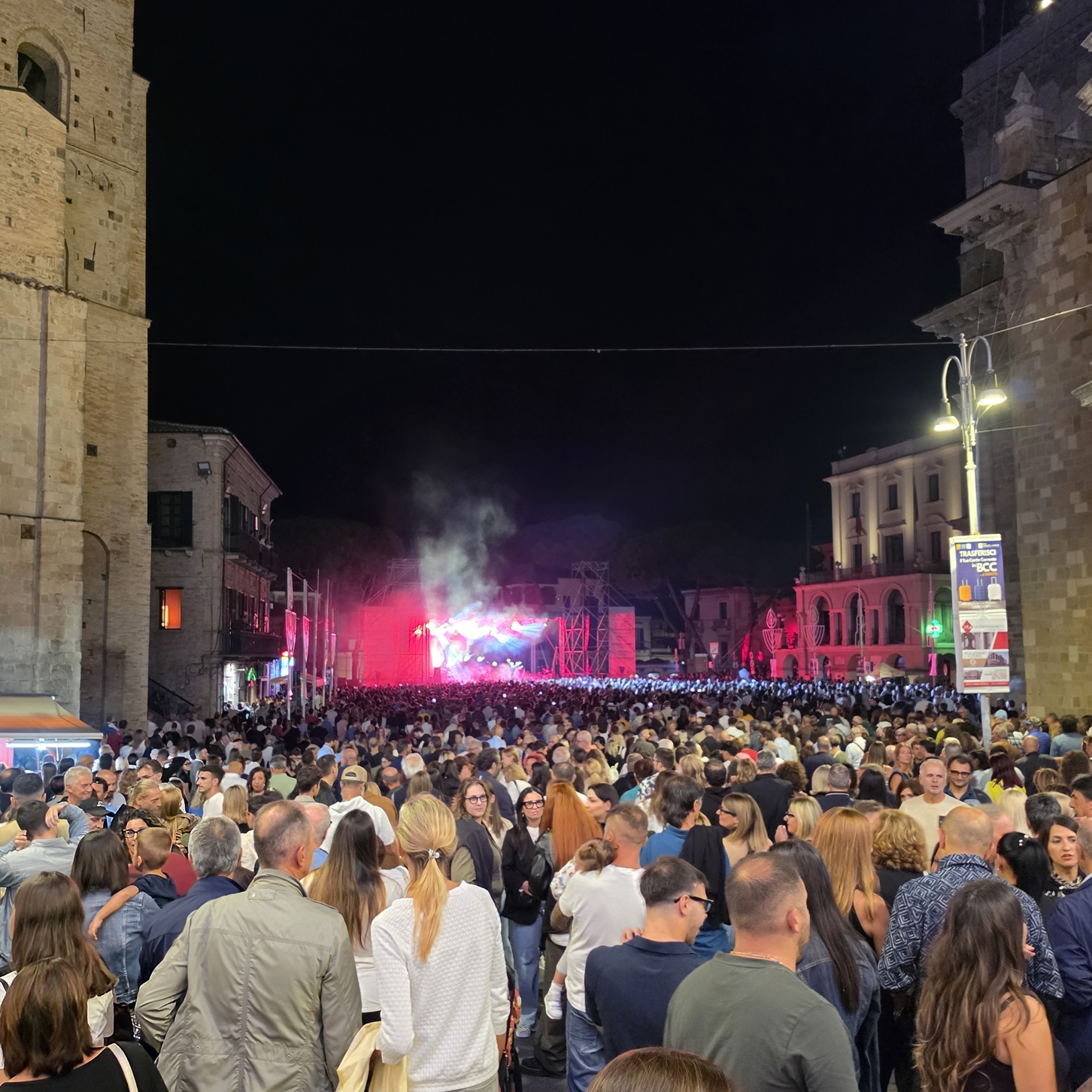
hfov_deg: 57.3
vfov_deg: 57.2
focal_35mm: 28
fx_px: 999
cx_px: 529
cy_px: 584
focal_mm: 6.5
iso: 800
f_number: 1.4
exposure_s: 1/100
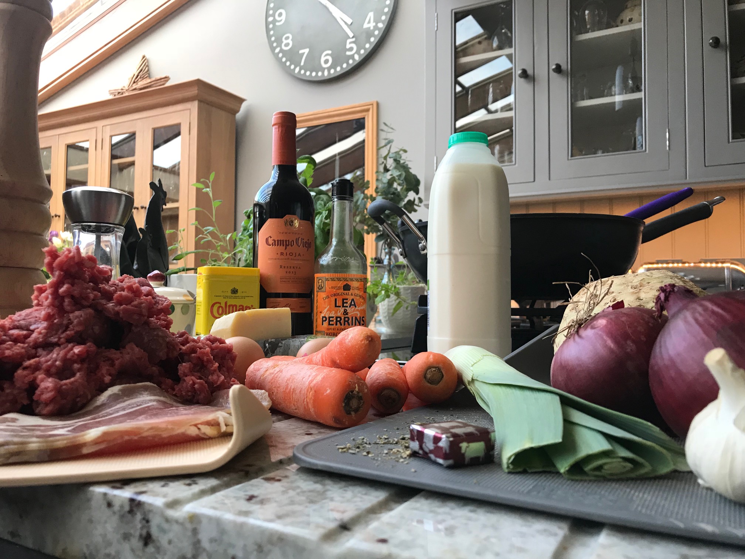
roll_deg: -0.4
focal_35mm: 28
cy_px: 280
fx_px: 603
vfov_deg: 49.7
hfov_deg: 63.4
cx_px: 372
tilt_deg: +2.9
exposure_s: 1/33
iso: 25
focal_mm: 3.99
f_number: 1.8
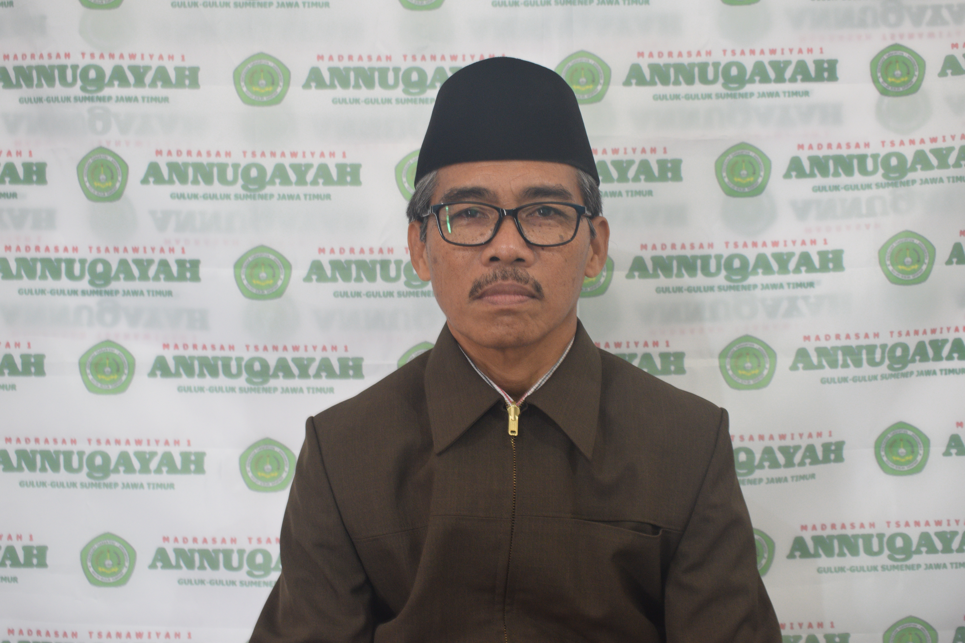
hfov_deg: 45.0
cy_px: 322
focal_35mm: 44
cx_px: 482
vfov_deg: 30.8
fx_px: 1166
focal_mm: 29
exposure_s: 1/8
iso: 720
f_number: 5.6
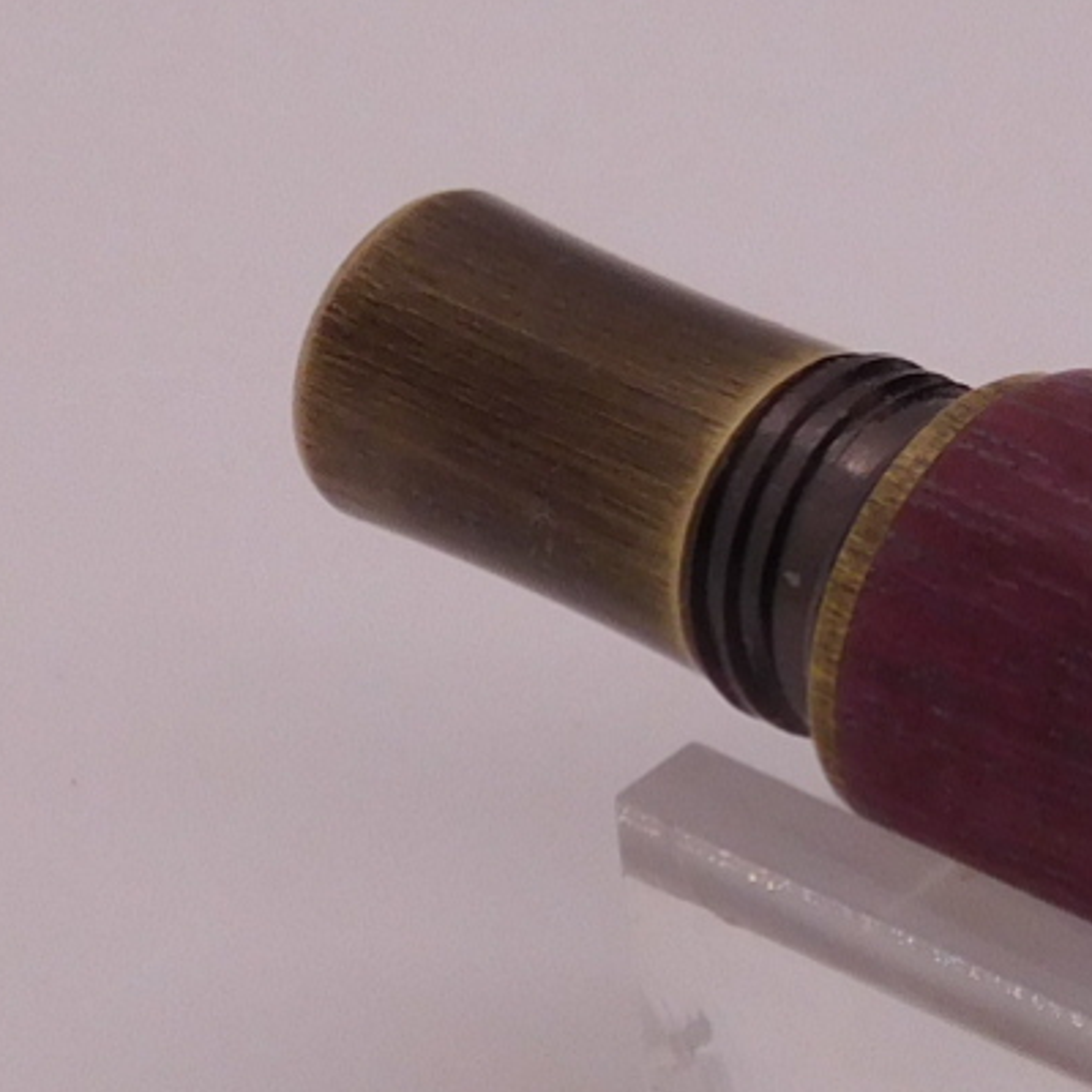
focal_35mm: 256
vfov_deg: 6.8
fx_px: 9137
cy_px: 390
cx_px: 2411
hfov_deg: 6.6
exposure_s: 1/125
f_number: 3.8
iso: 125
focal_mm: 9
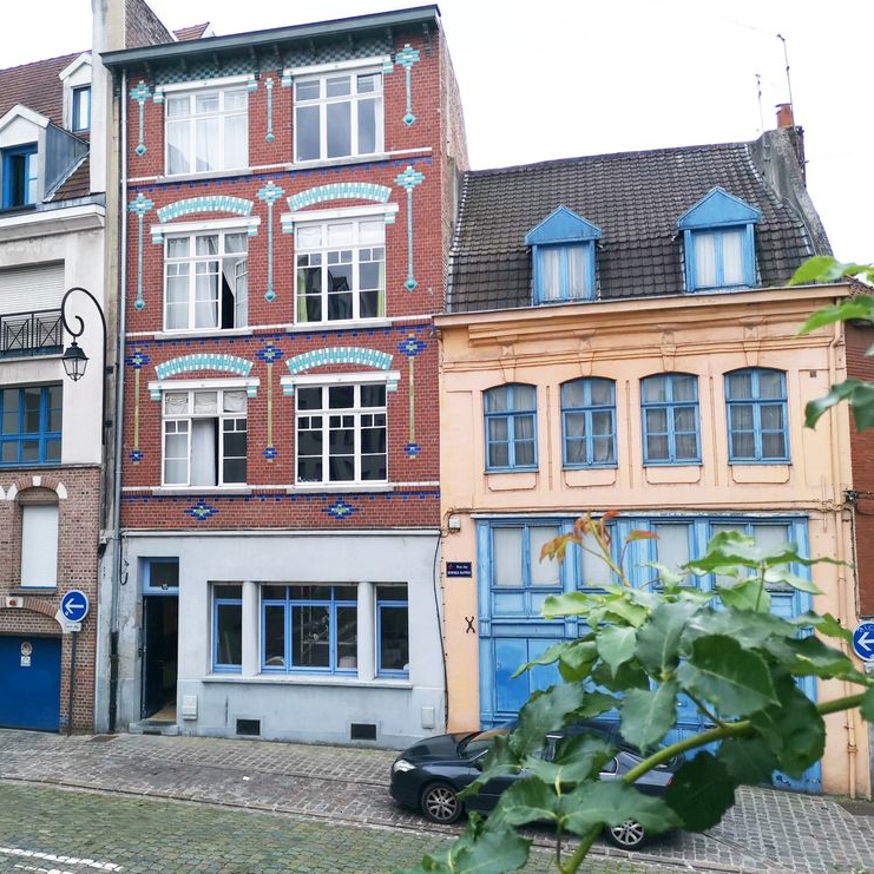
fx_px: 886
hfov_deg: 52.5
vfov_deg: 52.5
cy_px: 434
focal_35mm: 31
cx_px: 399
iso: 50
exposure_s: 1/303
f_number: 1.8
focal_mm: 4.75
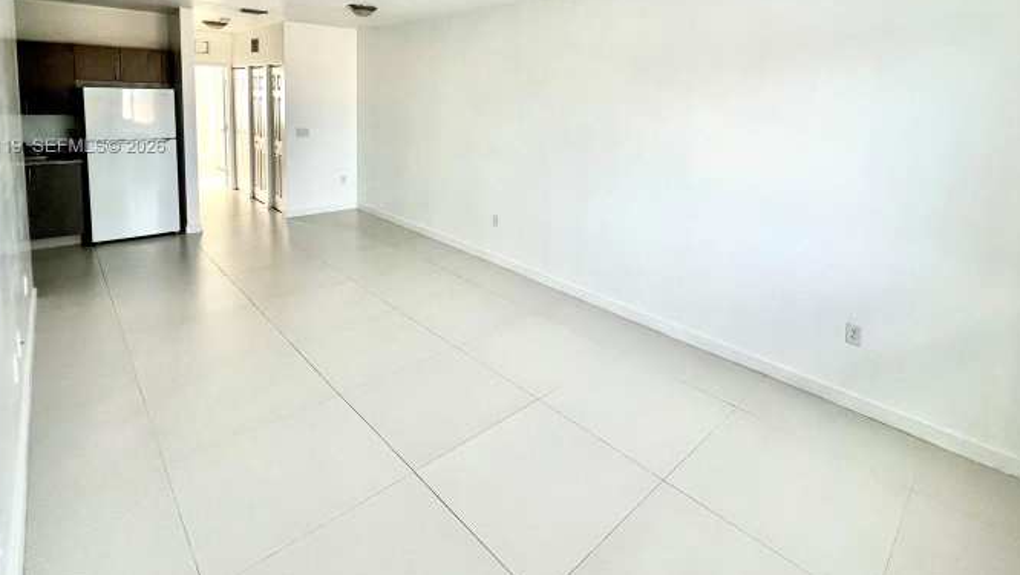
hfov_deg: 95.8
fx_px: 460
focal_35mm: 17
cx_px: 539
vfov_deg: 60.6
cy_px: 147
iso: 64
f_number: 1.8
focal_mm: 1.57
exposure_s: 1/99
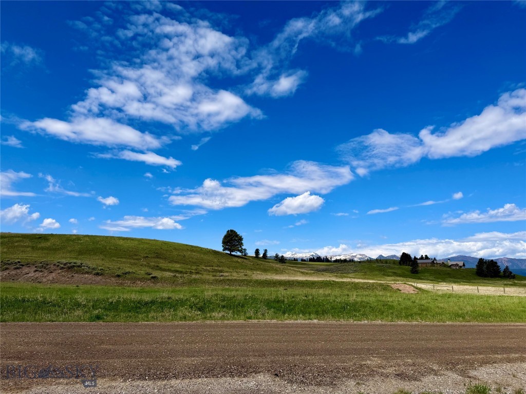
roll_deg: -0.4
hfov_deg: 71.6
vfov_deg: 56.8
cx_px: 263
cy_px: 197
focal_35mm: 24
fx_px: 365
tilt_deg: +13.0
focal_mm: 6.76
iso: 80
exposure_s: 1/7353
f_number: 1.78
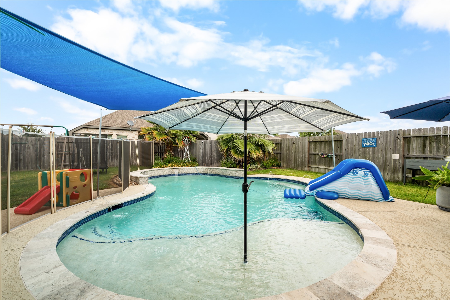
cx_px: 225
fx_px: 200
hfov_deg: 96.7
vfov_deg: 73.7
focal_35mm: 16
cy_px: 150
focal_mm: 16
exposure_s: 1/100
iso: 200
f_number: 9
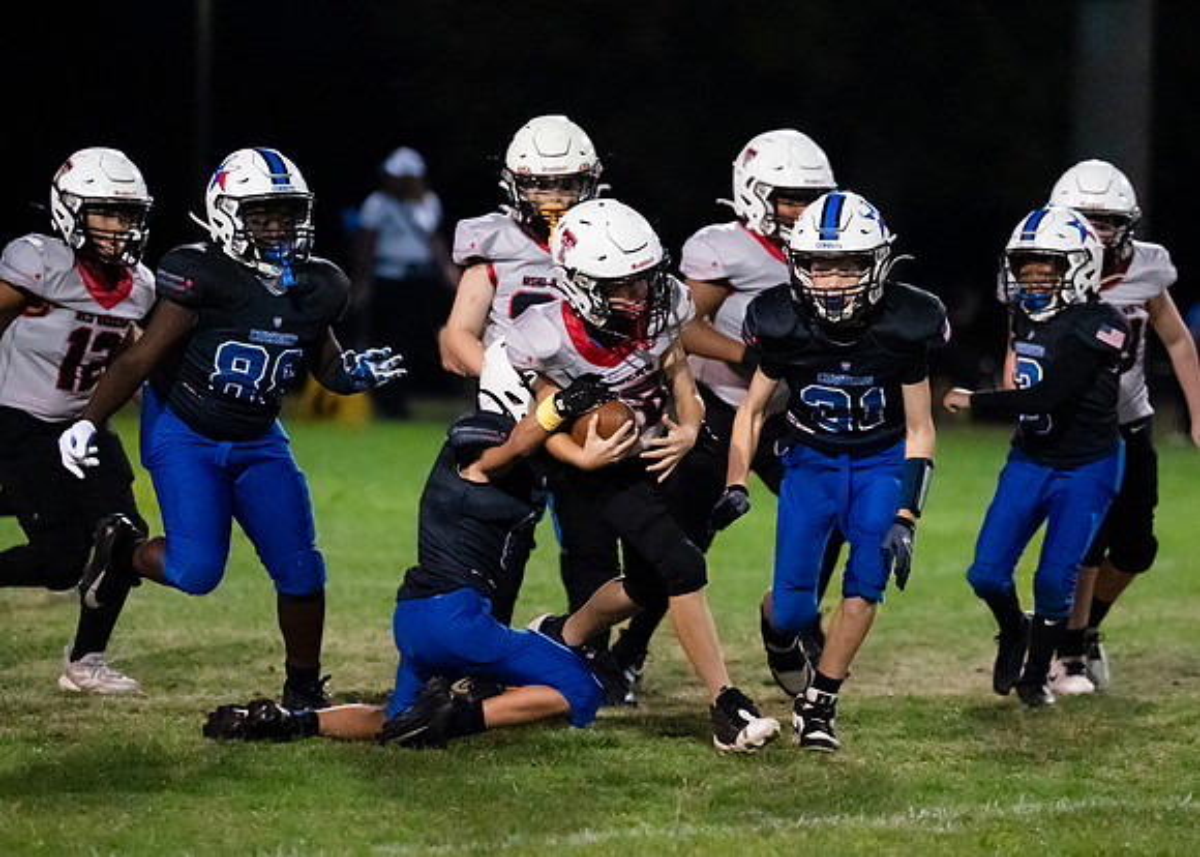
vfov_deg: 4.5
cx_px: 658
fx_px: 10935
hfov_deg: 6.3
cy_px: 485
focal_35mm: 321
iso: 6400
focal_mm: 178
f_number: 2.8
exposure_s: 1/1000
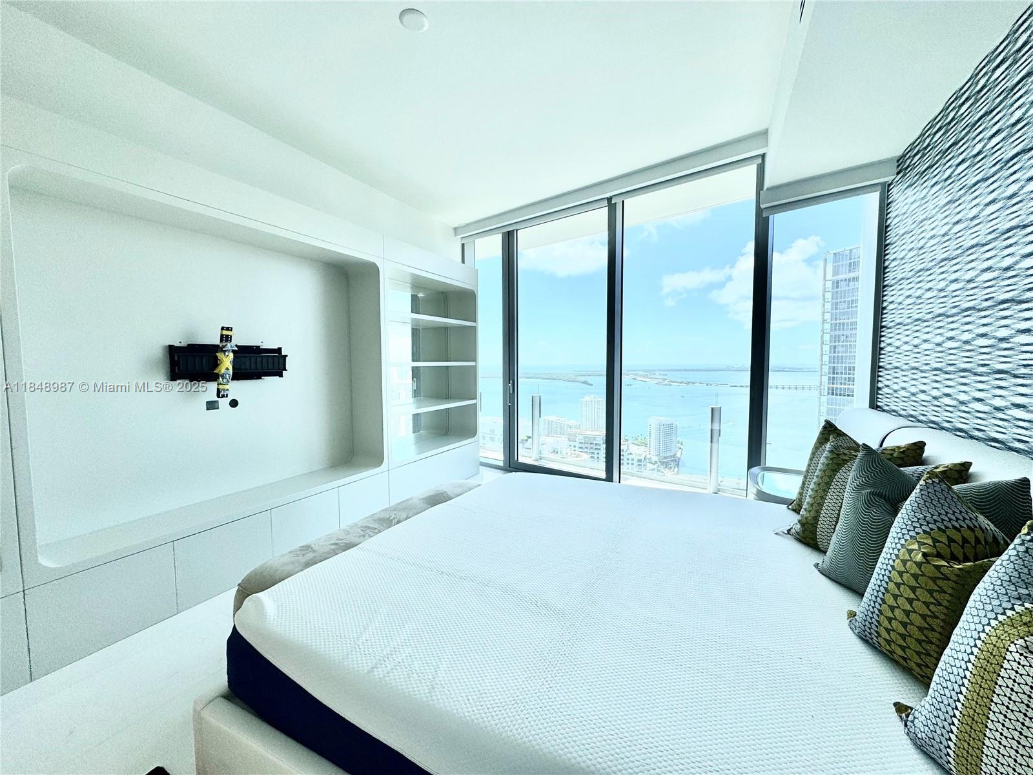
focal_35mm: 14
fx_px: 418
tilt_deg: -3.9
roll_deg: +0.3
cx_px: 516
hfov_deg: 102.1
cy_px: 388
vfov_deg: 85.7
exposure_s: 1/727
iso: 40
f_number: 2.2
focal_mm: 2.22
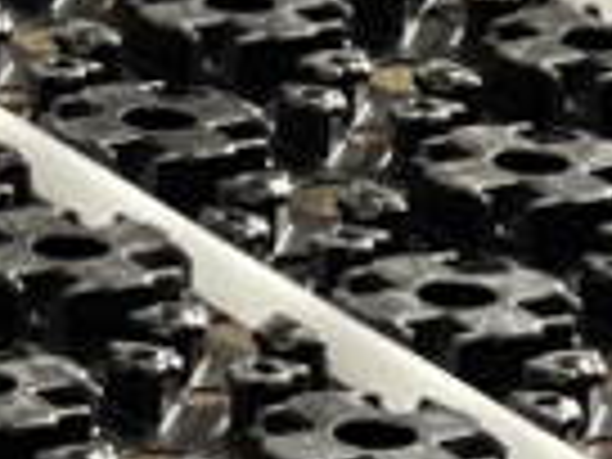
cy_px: -459
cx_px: -814
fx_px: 8504
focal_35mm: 481
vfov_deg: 3.1
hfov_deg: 4.1
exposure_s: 1/29
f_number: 2.2
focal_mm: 7.5
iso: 400
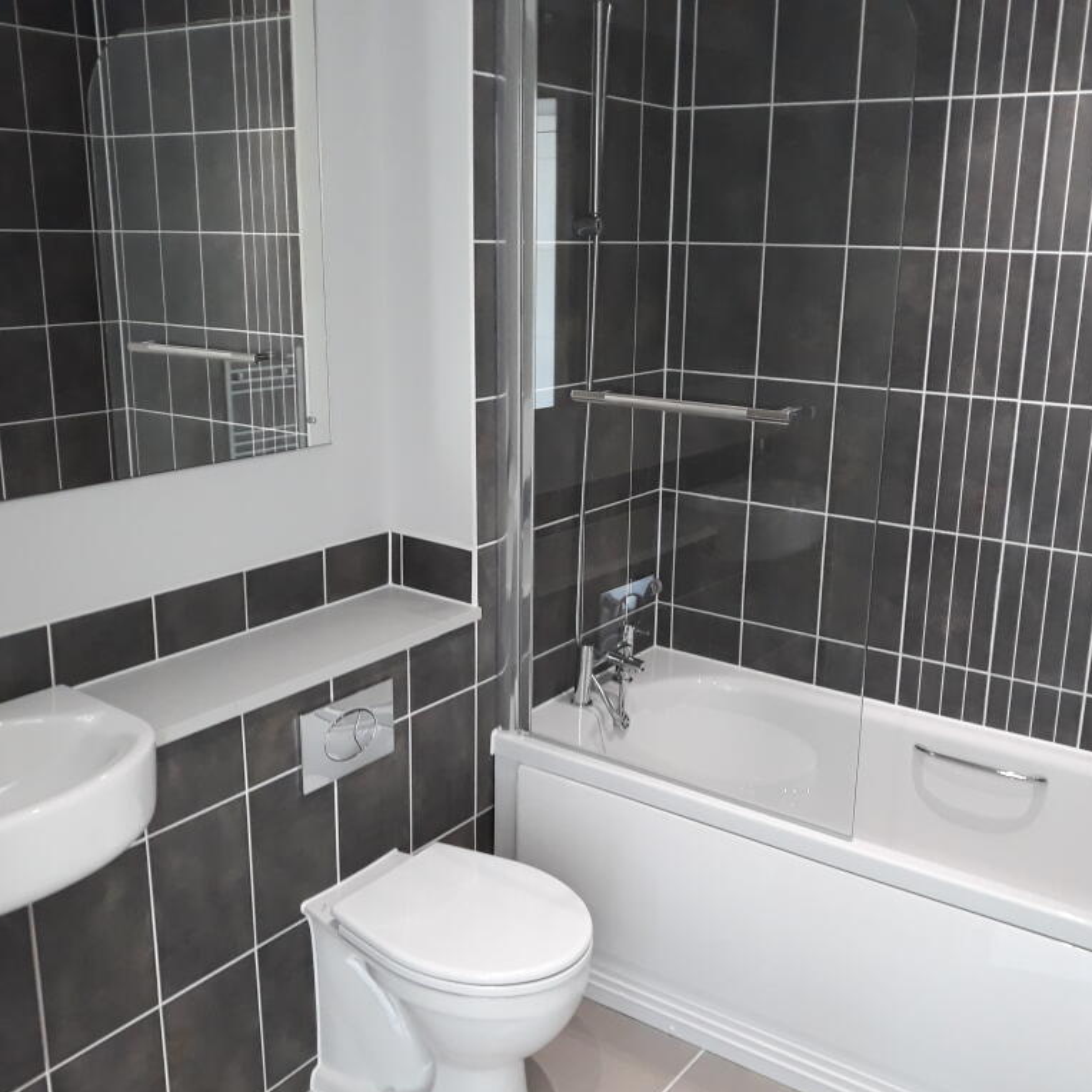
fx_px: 1142
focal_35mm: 32
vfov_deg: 51.1
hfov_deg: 51.1
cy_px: 547
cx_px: 572
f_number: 1.7
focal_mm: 3.71
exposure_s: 1/50
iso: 200
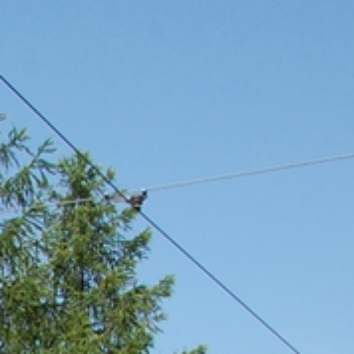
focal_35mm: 116
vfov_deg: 13.9
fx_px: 1342
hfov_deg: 13.6
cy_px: 555
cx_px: -266
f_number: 10
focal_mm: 18
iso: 280
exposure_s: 1/250
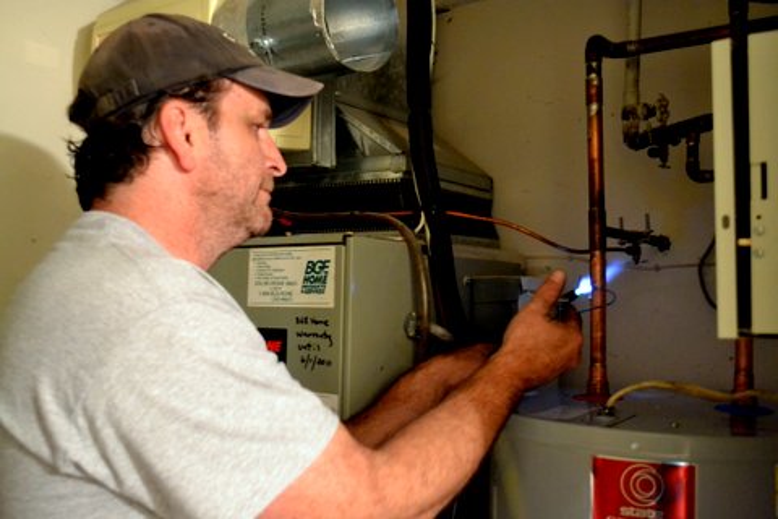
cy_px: 260
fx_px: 843
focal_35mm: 39
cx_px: 389
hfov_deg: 49.6
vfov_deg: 34.2
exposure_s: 1/10
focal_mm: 26
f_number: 4.2
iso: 3200
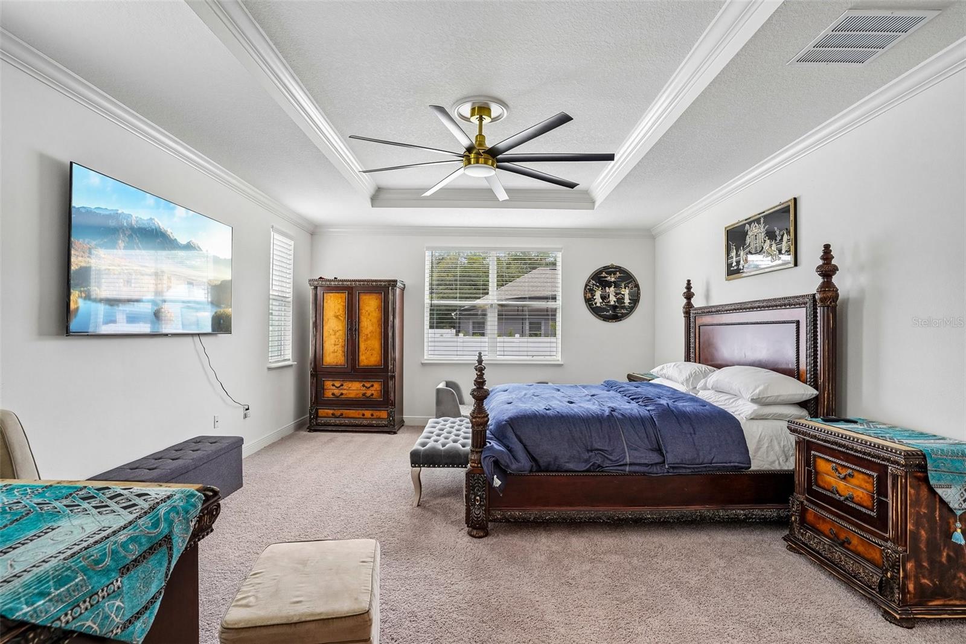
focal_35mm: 17
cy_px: 322
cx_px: 483
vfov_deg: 70.4
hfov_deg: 93.3
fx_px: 456
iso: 400
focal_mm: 17
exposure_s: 1/25
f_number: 9
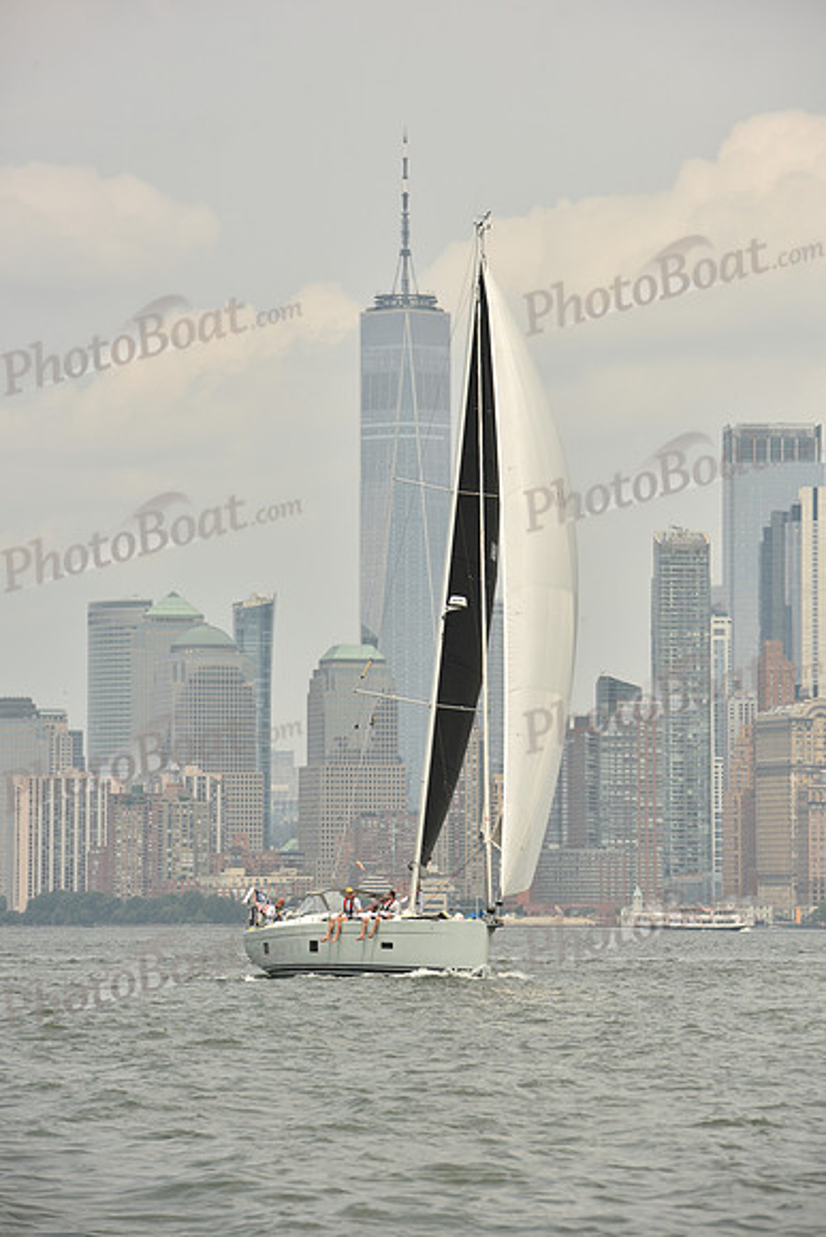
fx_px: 6879
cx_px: 413
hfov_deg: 6.9
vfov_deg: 10.3
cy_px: 618
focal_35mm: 200
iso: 250
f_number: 10
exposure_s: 1/640
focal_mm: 200
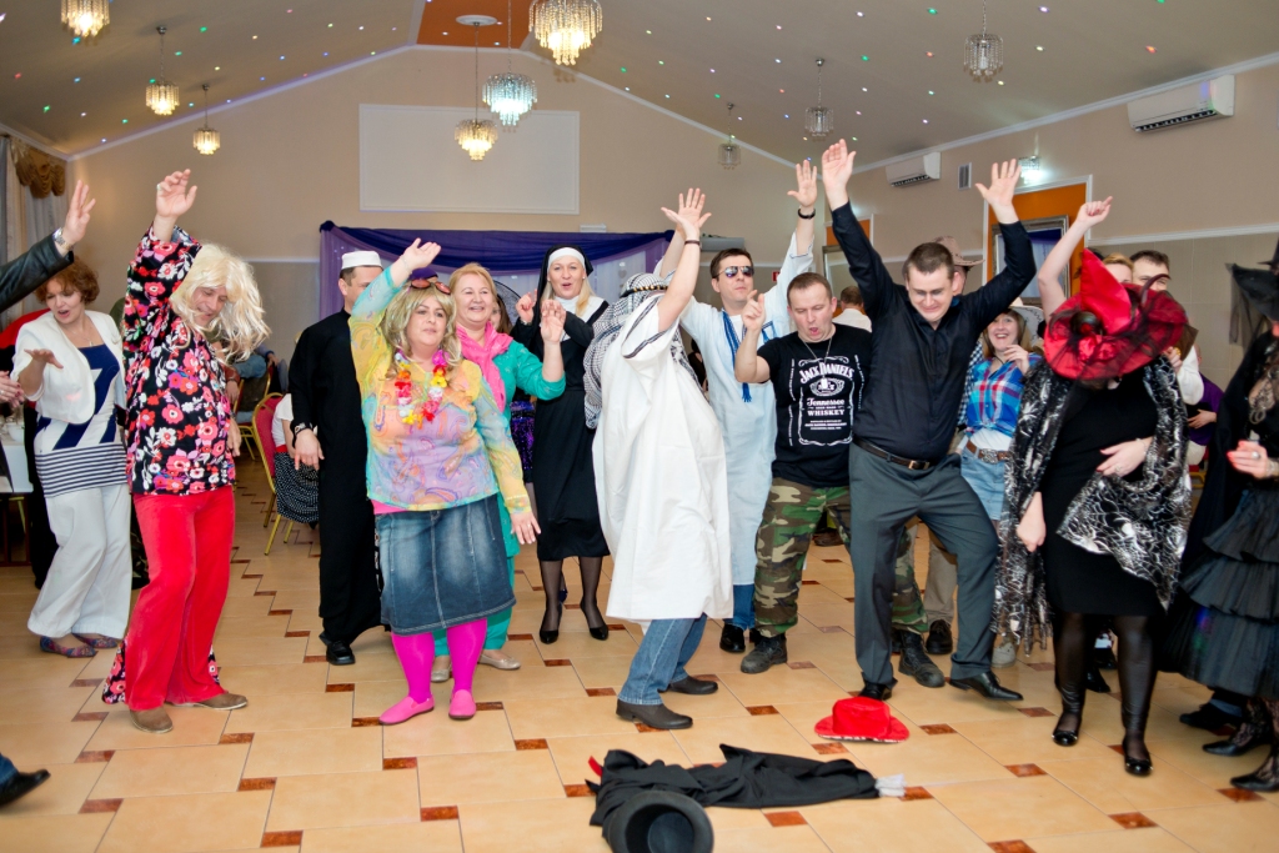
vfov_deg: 37.9
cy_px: 426
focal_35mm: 35
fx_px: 1244
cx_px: 640
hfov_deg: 54.4
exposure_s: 1/320
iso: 320
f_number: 2.8
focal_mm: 35
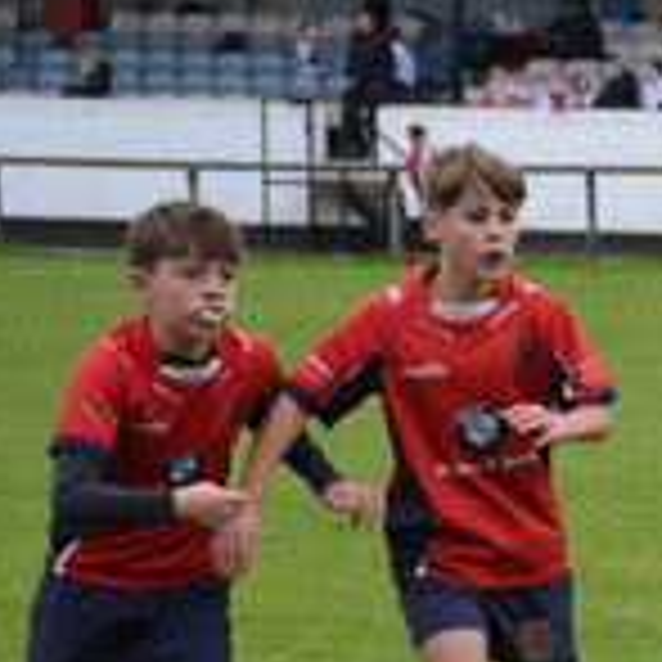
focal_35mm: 332
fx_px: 7183
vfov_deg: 5.3
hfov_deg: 5.2
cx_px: 1342
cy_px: 628
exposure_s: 1/500
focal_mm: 60
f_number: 5
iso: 900
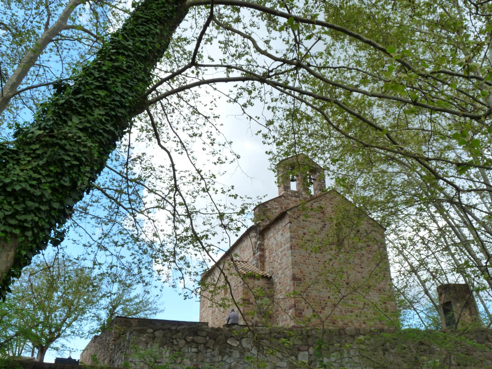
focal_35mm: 32
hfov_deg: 56.8
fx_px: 455
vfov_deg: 44.2
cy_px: 184
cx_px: 246
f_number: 5
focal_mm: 5.6
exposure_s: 1/250
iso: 200
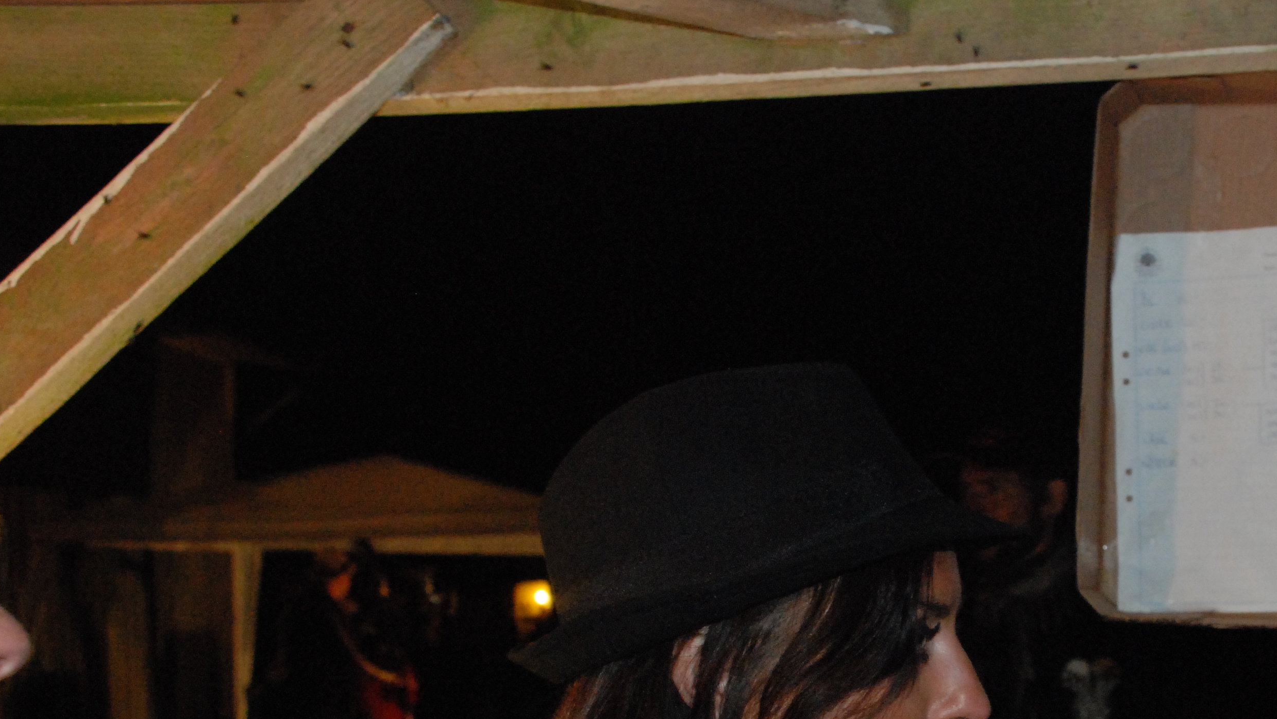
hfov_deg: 34.8
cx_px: 935
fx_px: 1998
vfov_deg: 20.0
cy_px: 634
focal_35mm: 59
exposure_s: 1/60
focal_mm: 24
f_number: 5.6
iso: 1600
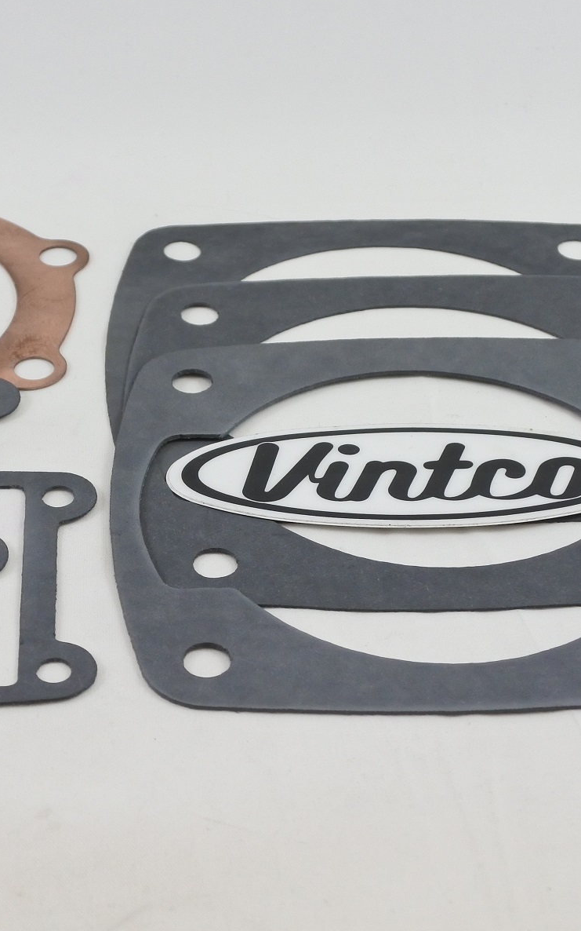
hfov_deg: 22.5
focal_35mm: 57
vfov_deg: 35.7
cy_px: 464
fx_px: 1444
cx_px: 147
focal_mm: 14
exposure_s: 1/200
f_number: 4
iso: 400
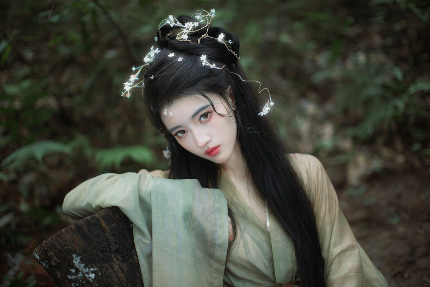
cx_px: 215
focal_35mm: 49
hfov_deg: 40.3
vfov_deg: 27.5
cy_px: 144
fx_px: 585
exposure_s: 1/80
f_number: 1.4
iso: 500
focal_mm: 50
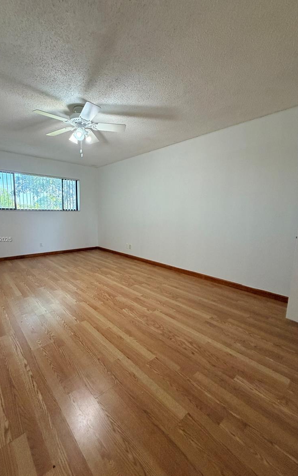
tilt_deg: -8.9
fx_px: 195
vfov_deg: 101.5
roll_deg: -1.6
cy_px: 240
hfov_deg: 73.9
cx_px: 118
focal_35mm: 15
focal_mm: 2.22
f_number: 2.2
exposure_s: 1/60
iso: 250
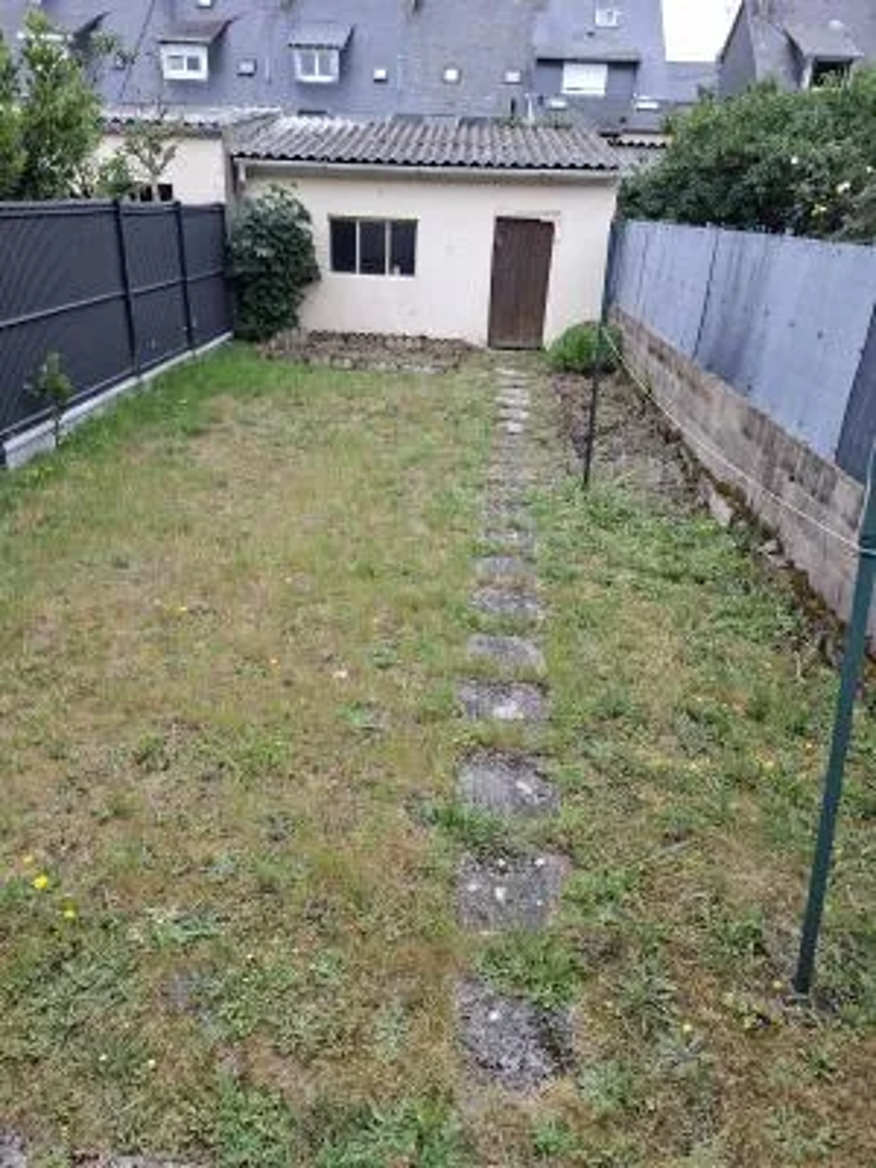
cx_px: 438
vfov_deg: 73.9
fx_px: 776
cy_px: 584
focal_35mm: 23
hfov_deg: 58.9
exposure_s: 1/423
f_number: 1.8
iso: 50
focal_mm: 5.54
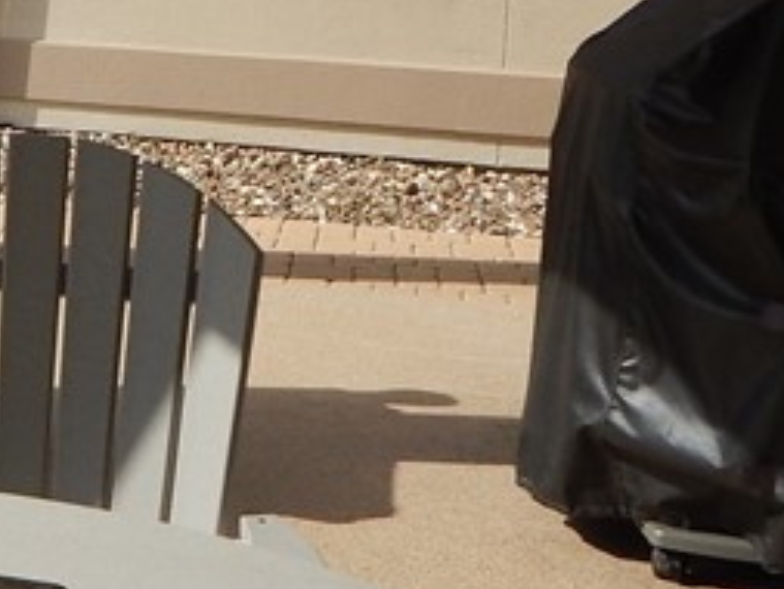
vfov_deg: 16.2
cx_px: -366
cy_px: -22
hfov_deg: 19.4
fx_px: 2017
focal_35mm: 89
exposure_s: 1/500
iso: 125
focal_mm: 4
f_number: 6
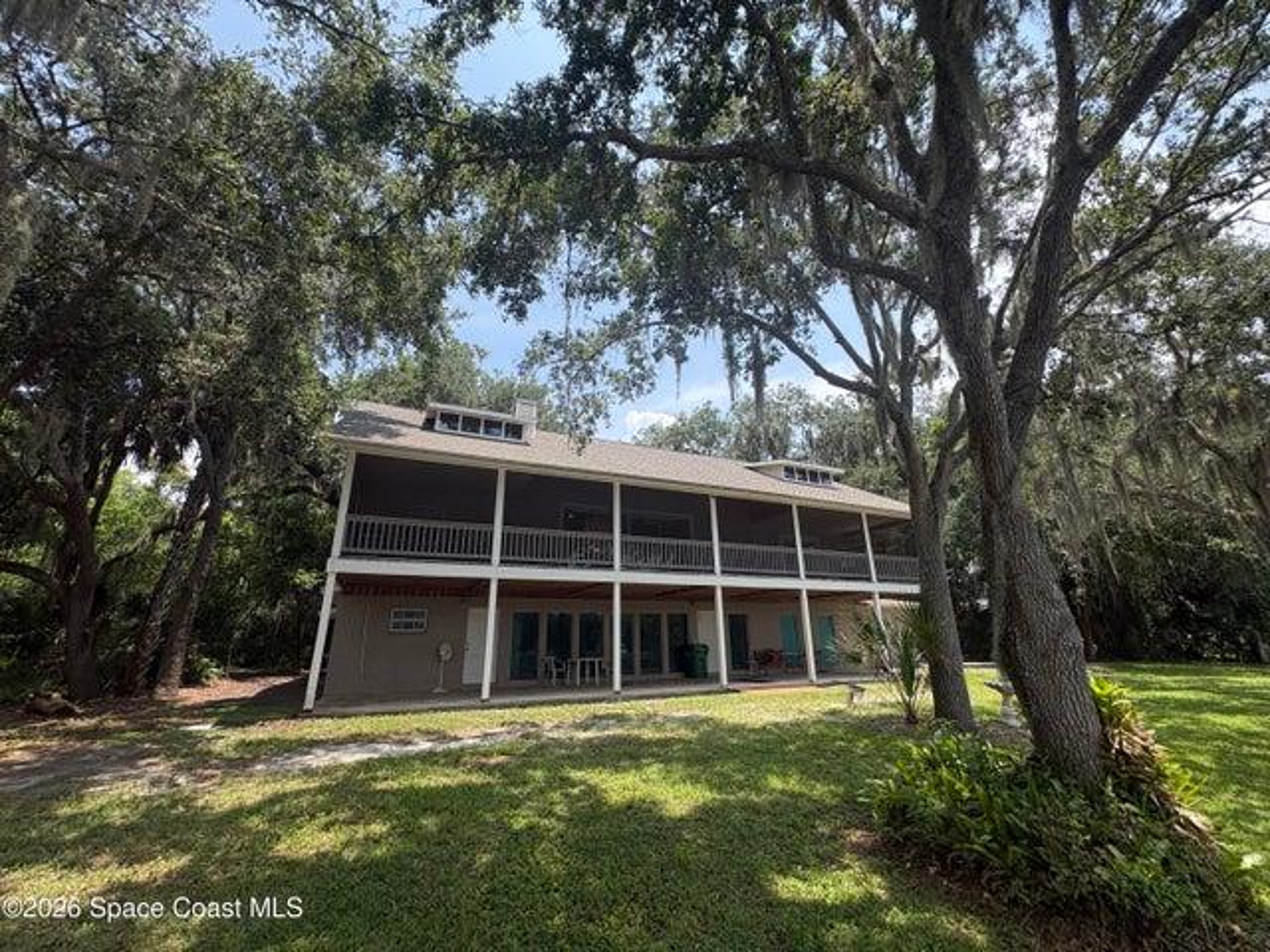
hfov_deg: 102.1
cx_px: 635
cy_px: 476
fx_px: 514
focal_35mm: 14
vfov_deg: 85.7
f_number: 2.2
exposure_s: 1/1143
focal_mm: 2.22
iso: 64
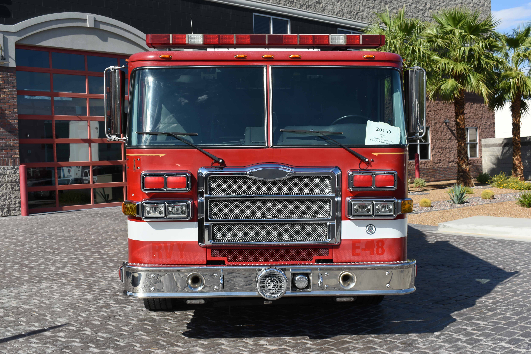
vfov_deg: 29.9
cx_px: 266
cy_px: 177
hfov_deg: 43.6
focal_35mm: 45
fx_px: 664
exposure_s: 1/320
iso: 100
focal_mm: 30
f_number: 9
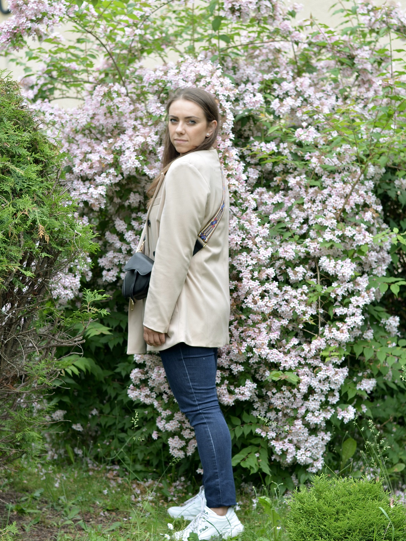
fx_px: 1282
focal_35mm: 82
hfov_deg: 18.0
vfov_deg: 23.8
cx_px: 202
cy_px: 300
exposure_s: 1/200
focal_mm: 50
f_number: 2.8
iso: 100
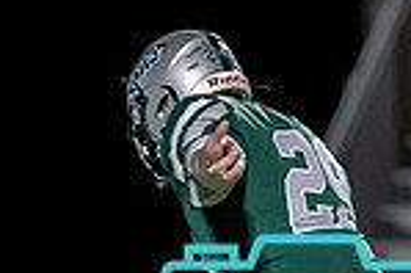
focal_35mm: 1124
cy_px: 348
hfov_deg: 1.8
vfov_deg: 1.2
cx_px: 368
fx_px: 12818
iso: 3200
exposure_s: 1/1000
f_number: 2.8
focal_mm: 200
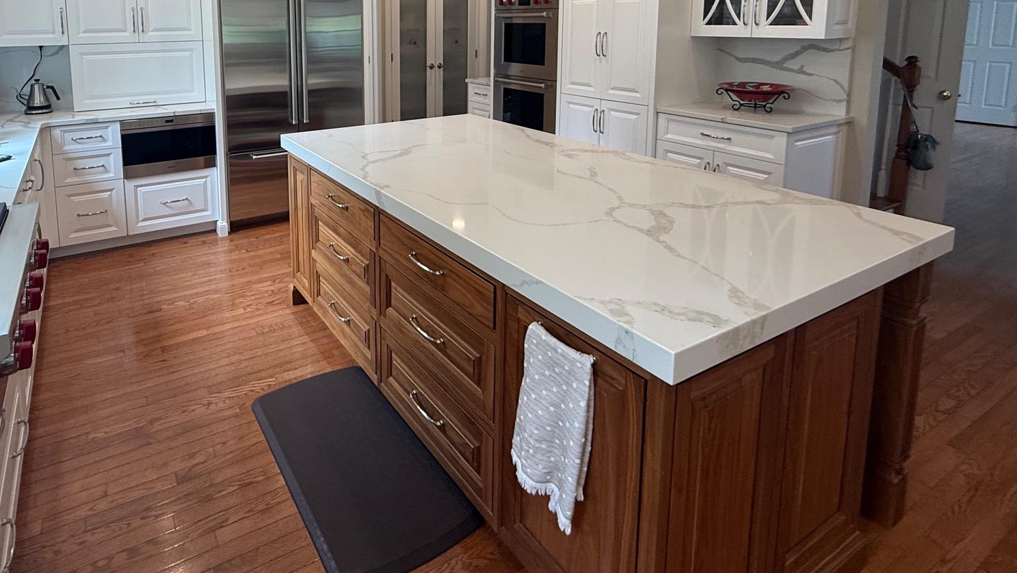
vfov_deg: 49.3
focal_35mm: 21
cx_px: 367
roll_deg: +0.6
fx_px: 566
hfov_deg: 81.9
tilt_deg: -6.4
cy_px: 86
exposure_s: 1/120
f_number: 2.2
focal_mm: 2.22
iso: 125
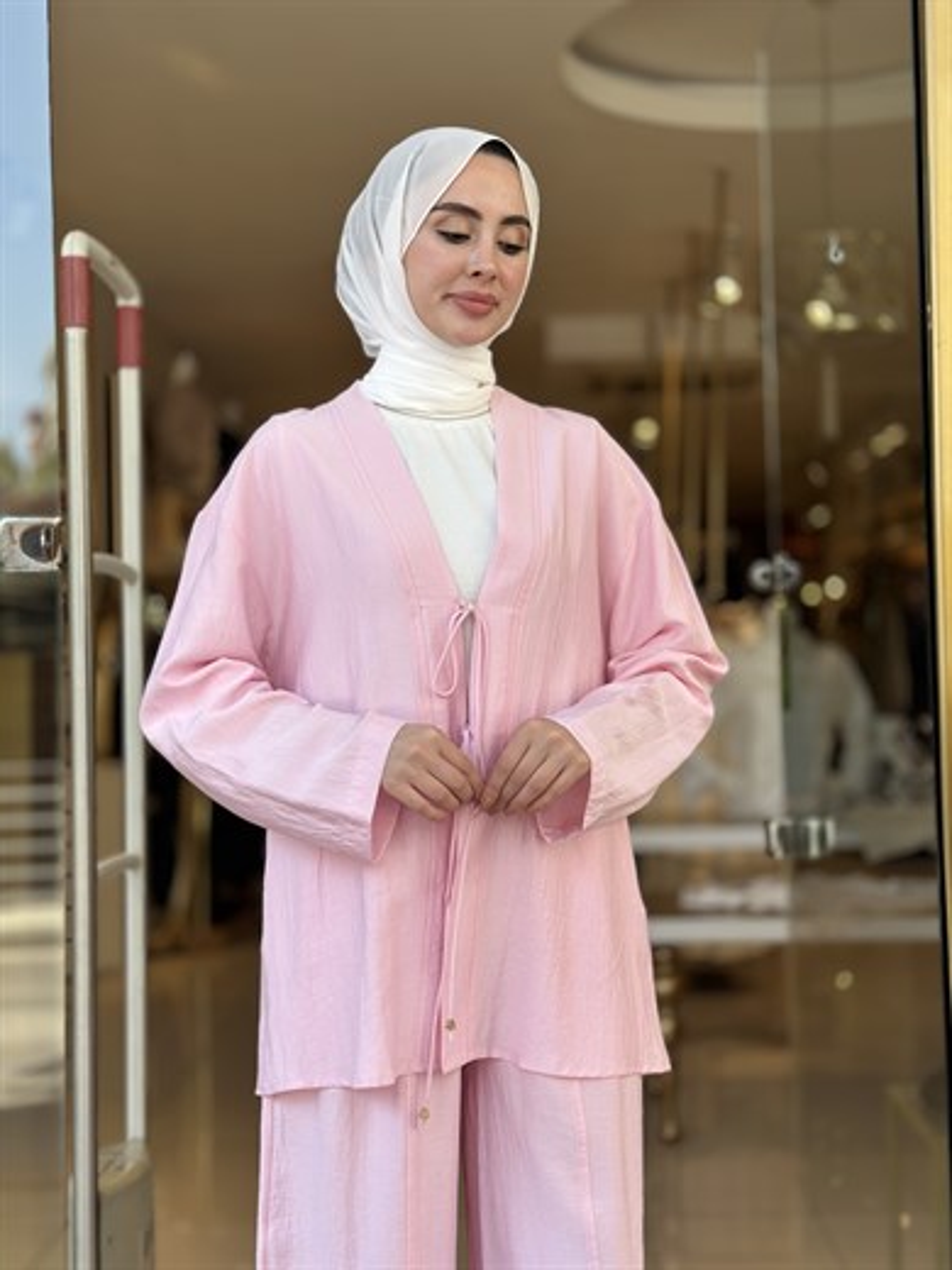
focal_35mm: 48
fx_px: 1760
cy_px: 635
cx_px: 476
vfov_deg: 39.7
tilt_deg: +1.8
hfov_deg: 30.3
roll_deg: +0.3
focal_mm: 6.86
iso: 80
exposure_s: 1/623
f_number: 1.78
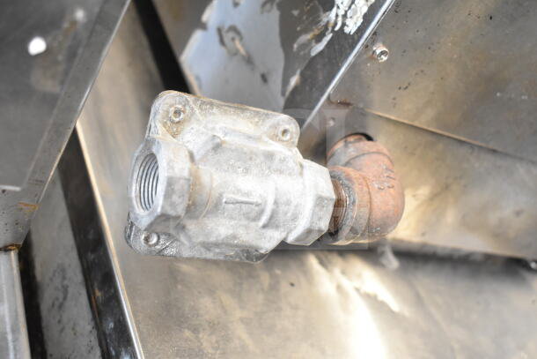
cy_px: 180
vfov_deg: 29.0
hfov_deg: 42.3
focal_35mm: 46
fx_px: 694
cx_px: 268
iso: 2800
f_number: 4.2
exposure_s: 1/50
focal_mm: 31
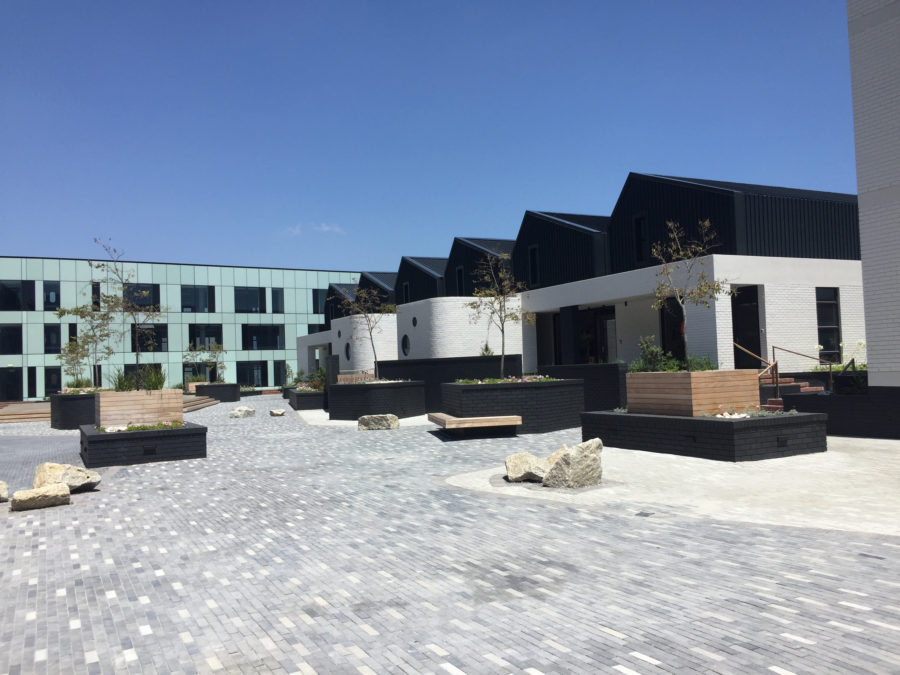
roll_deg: +1.4
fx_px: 754
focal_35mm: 29
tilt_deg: +1.9
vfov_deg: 48.2
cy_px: 338
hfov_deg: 61.7
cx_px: 450
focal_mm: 4.15
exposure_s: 1/2825
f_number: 2.2
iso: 32
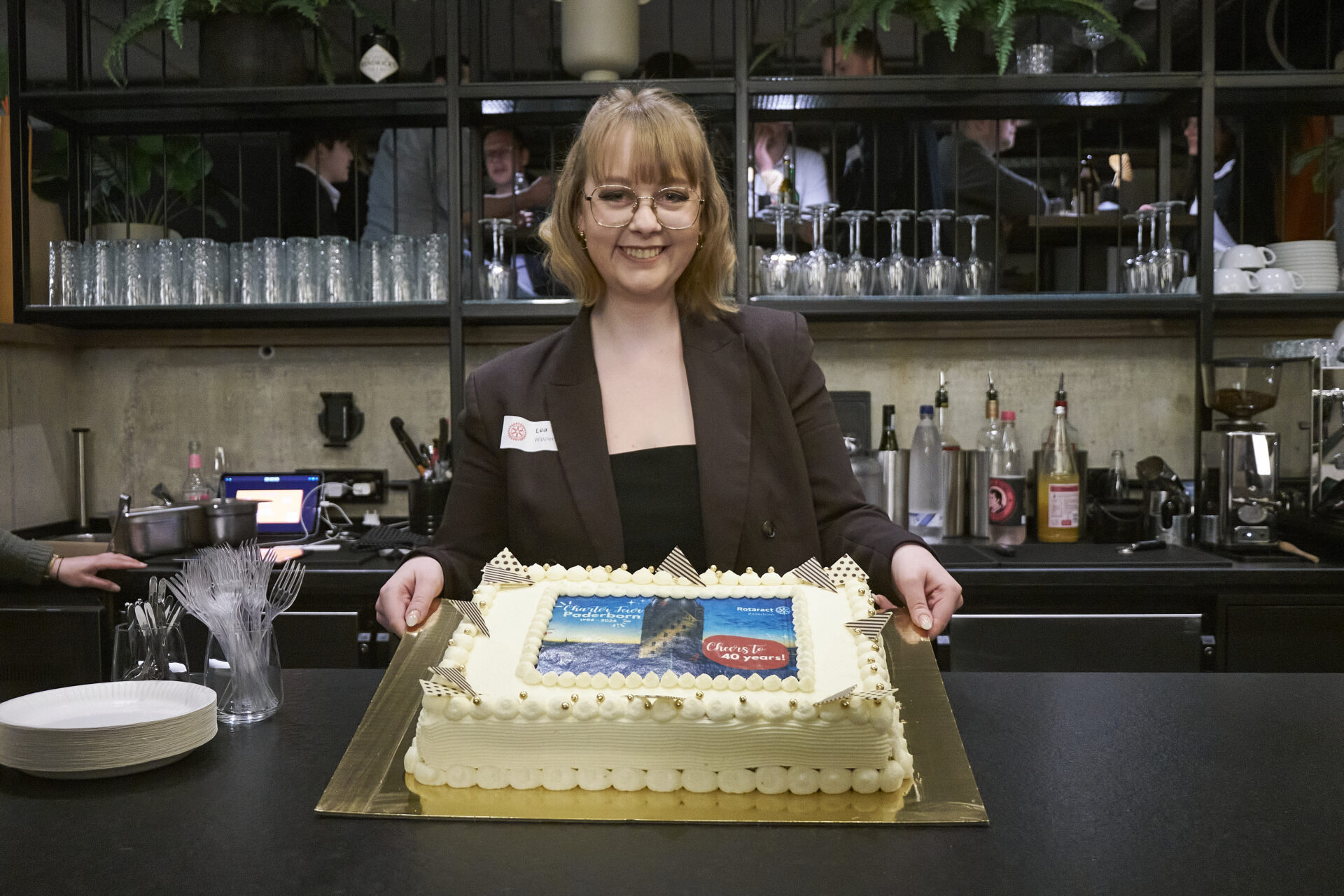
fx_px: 1232
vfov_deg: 40.0
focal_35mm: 33
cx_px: 672
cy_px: 448
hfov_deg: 57.2
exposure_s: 1/30
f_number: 4
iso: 3200
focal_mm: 22.2
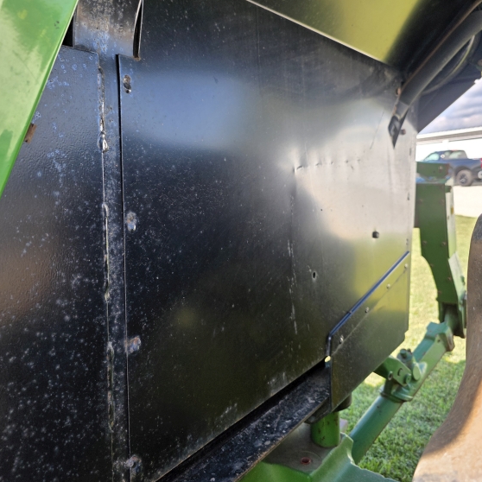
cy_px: 200
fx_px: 441
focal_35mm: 28
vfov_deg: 57.0
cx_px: 244
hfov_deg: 57.3
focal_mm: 6.3
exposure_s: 1/359
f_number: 1.7
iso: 40
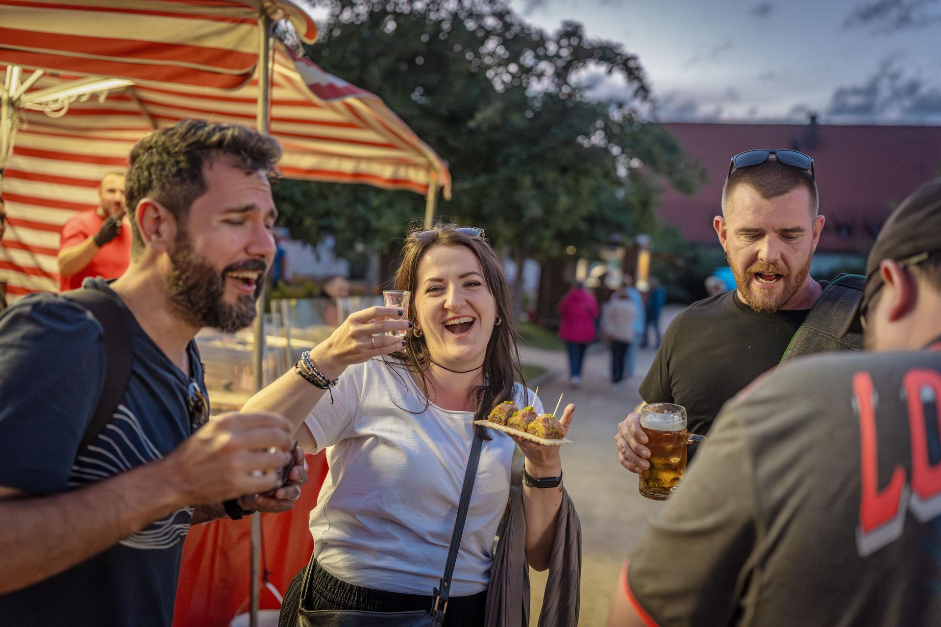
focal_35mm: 35
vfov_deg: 37.9
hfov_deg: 54.4
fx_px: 915
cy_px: 314
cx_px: 470
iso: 8000
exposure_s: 1/500
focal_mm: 35
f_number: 2
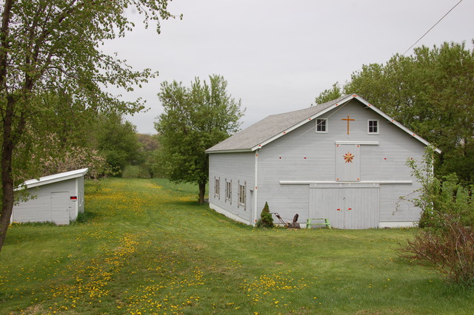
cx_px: 237
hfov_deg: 49.6
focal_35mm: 39
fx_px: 513
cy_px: 158
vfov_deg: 34.2
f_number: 9
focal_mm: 26
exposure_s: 1/320
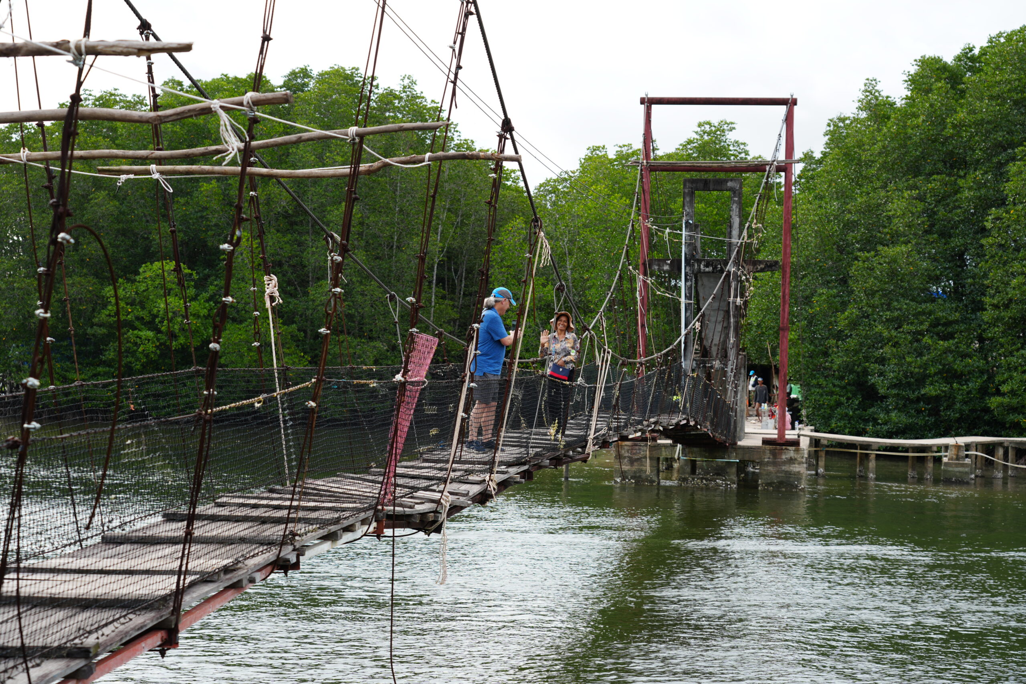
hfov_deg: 31.4
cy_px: 342
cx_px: 513
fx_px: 1824
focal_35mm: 64
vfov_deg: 21.2
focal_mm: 64
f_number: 5
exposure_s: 1/125
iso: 100
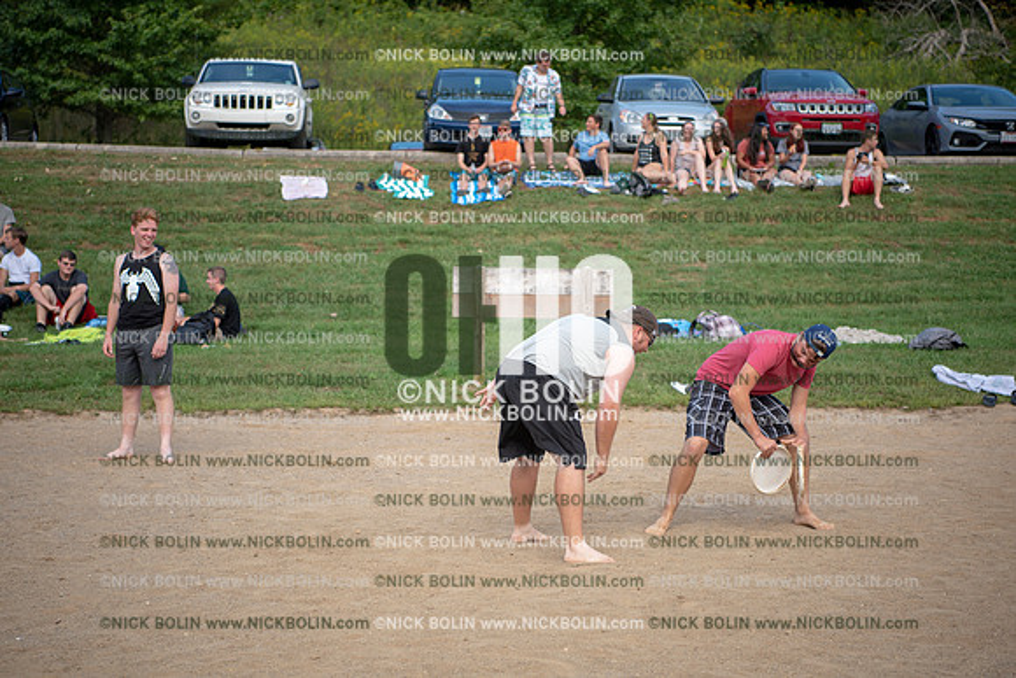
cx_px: 508
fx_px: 1976
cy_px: 339
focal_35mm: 70
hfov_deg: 28.8
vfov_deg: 19.5
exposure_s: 1/320
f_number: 3.2
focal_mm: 70
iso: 160
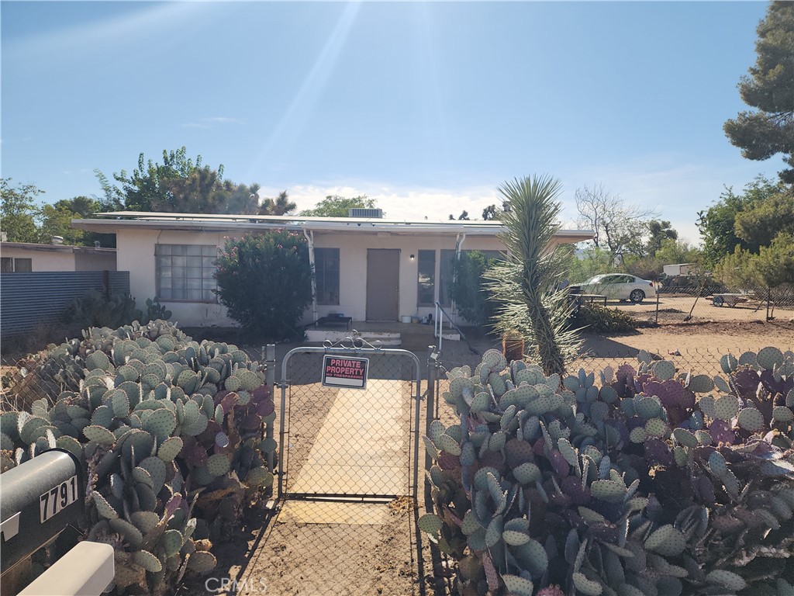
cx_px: 397
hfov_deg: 73.9
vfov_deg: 58.9
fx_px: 528
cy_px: 298
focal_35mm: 23
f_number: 1.8
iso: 12
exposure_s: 1/1354
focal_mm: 6.4
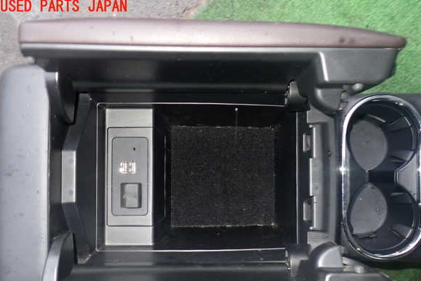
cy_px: 160
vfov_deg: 41.0
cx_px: 212
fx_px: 374
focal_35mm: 32
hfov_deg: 58.7
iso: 320
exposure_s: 1/30
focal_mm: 5.4
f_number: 6.3
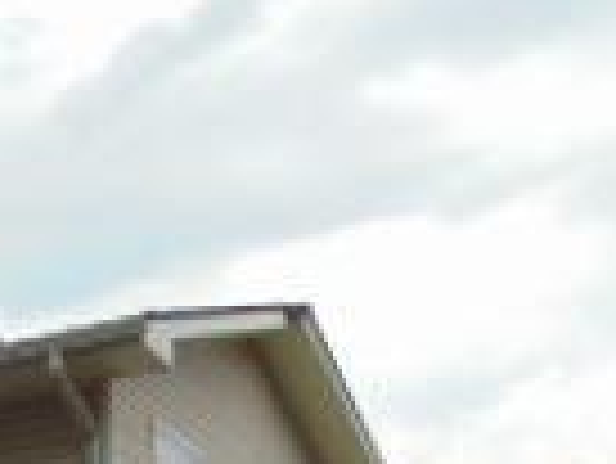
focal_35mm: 117
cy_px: 811
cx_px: -580
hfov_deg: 14.3
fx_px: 2084
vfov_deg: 11.8
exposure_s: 1/640
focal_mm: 4.5
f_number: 3
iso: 80
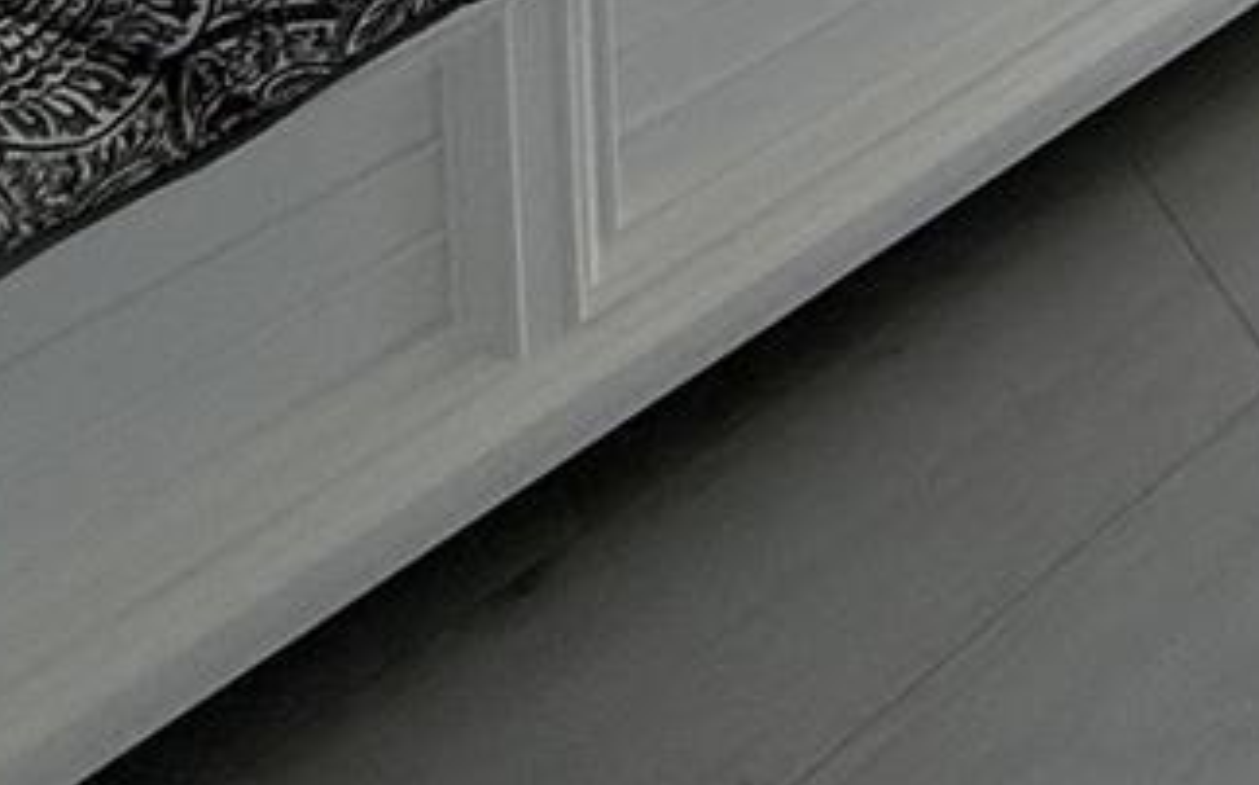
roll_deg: -1.8
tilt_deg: -8.2
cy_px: -1356
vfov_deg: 12.9
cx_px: 1321
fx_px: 1886
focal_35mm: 55
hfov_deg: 33.1
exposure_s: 1/99
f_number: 2.2
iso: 160
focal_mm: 2.22
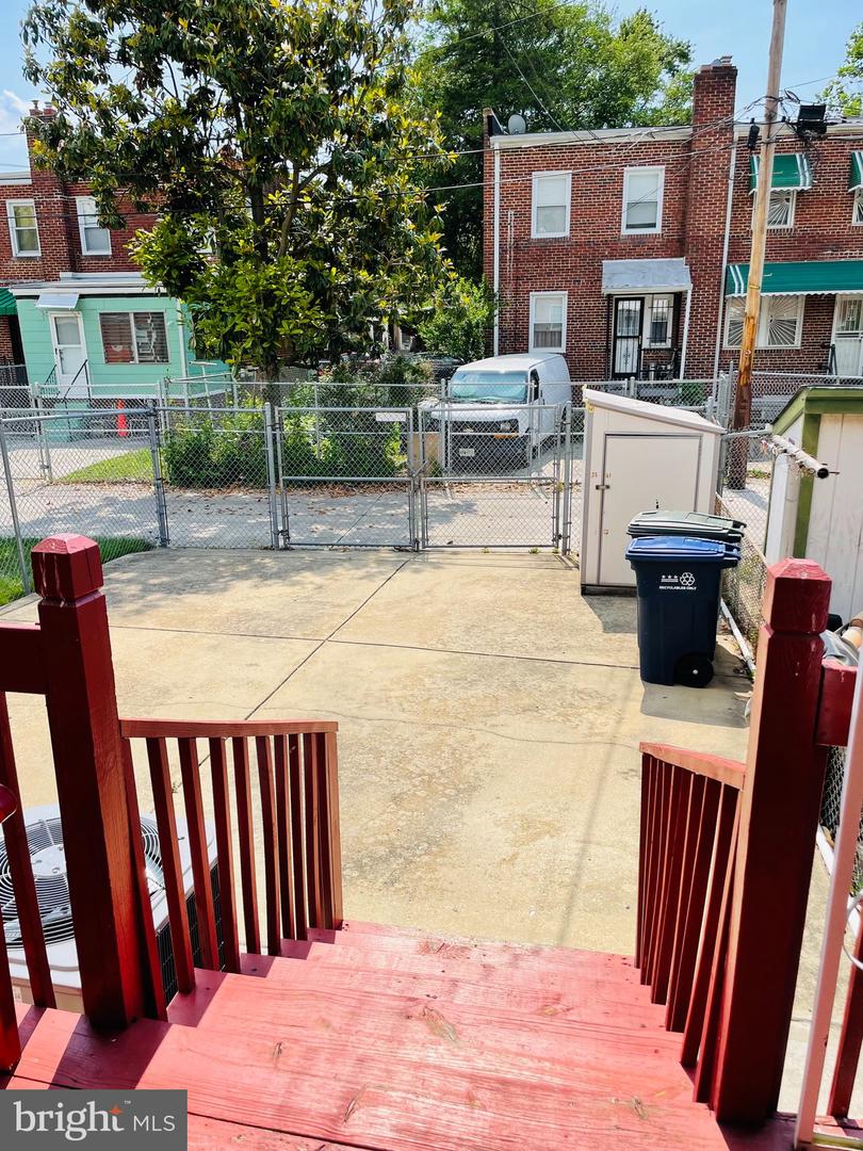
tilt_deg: -14.5
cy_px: 576
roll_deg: +1.2
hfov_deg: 53.1
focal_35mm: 26
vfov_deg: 67.3
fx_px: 864
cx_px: 432
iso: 32
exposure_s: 1/3125
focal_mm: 4.2
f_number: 1.6
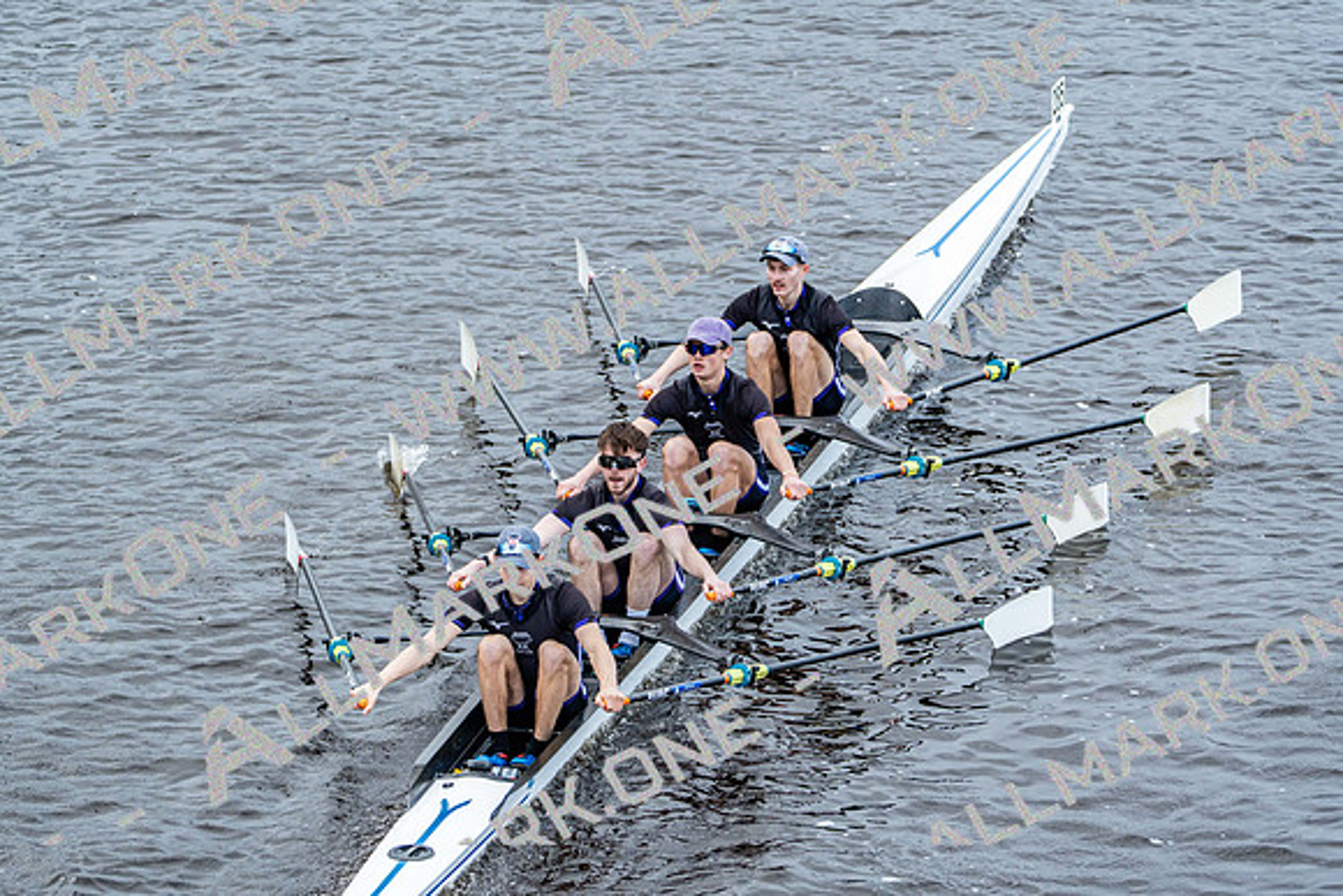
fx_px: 10336
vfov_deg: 5.0
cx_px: 672
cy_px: 448
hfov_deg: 7.4
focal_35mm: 277
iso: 1600
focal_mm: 277
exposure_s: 1/1250
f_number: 5.6
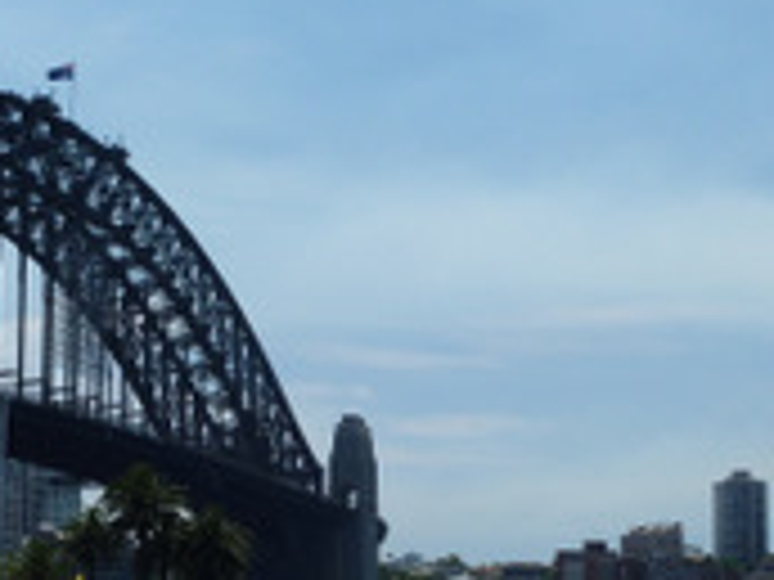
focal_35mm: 93
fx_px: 2079
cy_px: 432
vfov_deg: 15.8
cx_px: 306
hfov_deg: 21.1
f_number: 5.6
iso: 80
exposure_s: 1/640
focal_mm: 6.5
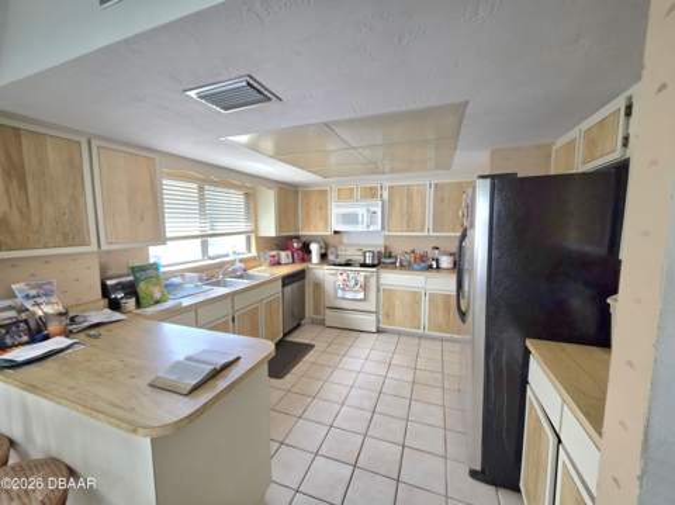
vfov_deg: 89.8
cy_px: 252
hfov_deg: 106.2
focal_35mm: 13
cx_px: 338
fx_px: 253
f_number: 1.9
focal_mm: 2.2
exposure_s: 1/120
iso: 160
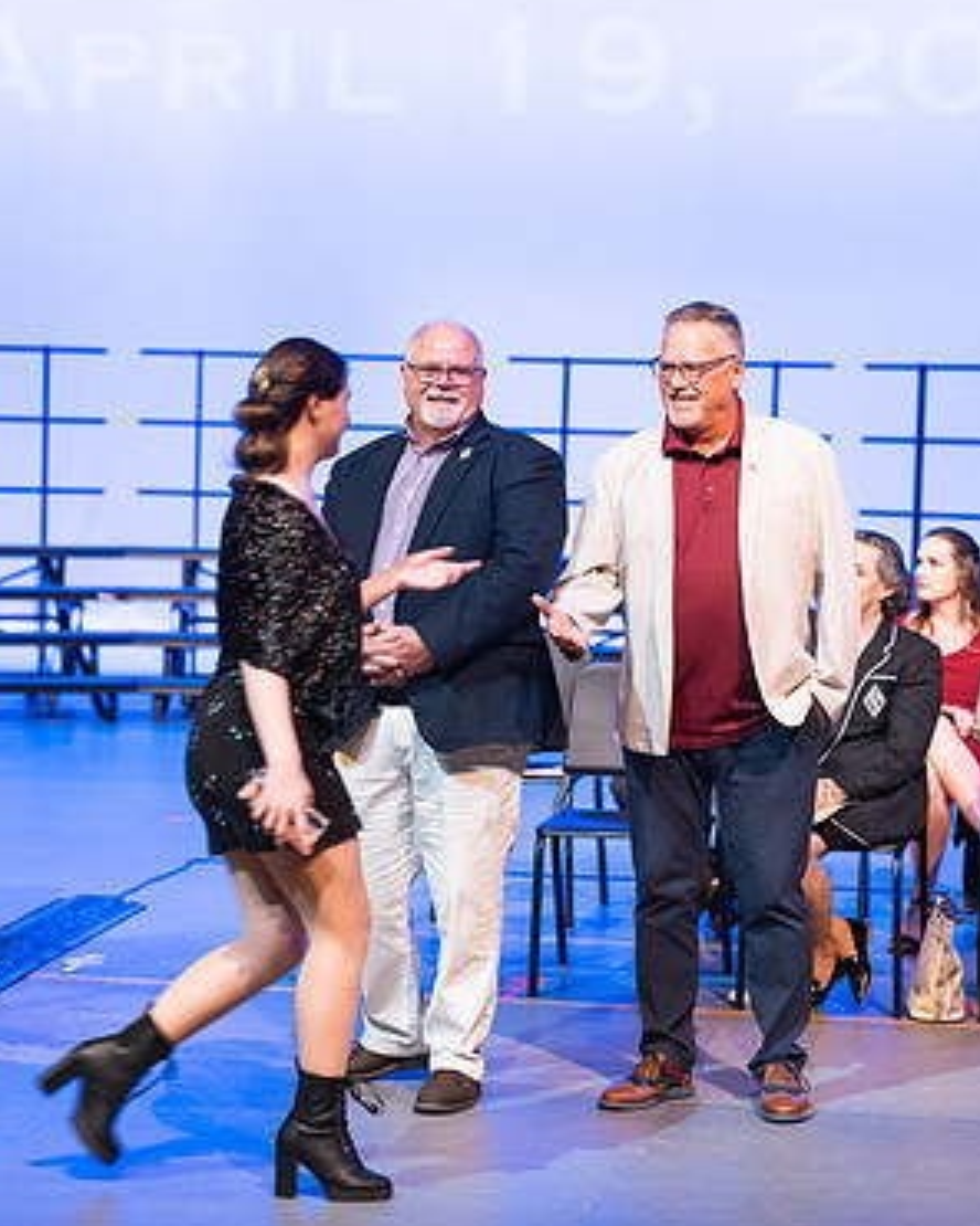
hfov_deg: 15.9
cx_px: 493
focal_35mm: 97
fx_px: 3517
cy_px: 510
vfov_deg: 19.7
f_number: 2.8
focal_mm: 85
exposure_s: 1/160
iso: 1250
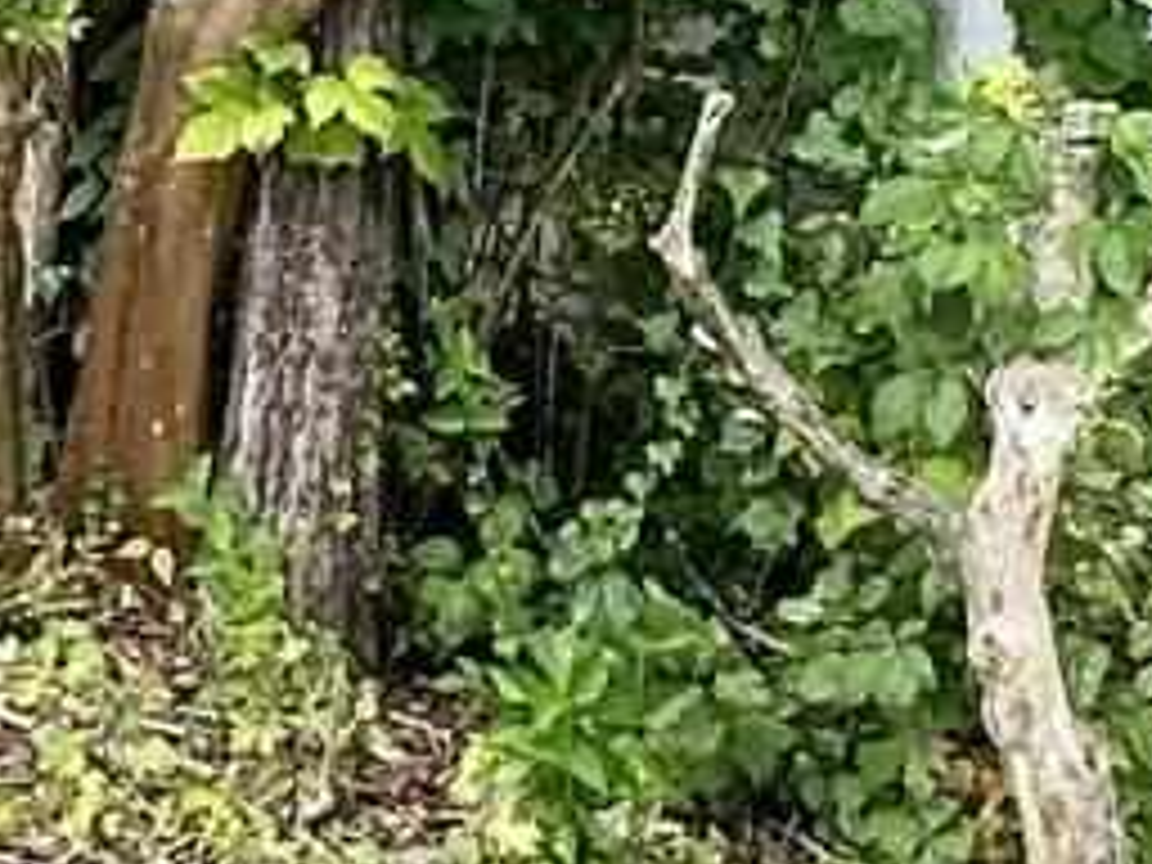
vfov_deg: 12.5
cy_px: -495
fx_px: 3727
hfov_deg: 17.0
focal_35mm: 112
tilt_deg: -4.2
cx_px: -148
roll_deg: -1.3
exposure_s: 1/194
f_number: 2.2
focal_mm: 2.22
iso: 40
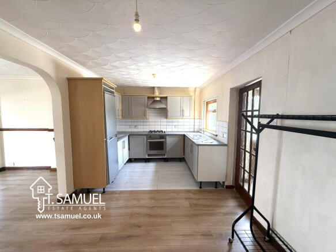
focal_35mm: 14
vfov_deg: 85.7
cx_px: 168
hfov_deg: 102.1
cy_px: 126
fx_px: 136
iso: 100
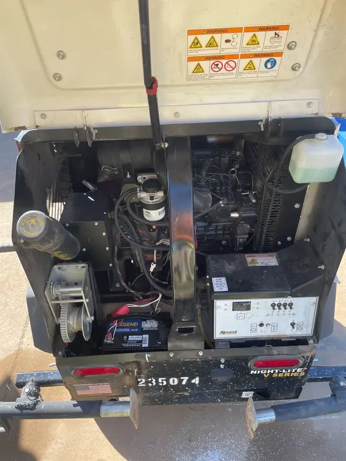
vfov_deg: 67.3
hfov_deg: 53.1
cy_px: 230
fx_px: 346
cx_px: 173
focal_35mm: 26
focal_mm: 4.2
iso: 32
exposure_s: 1/330
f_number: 1.6
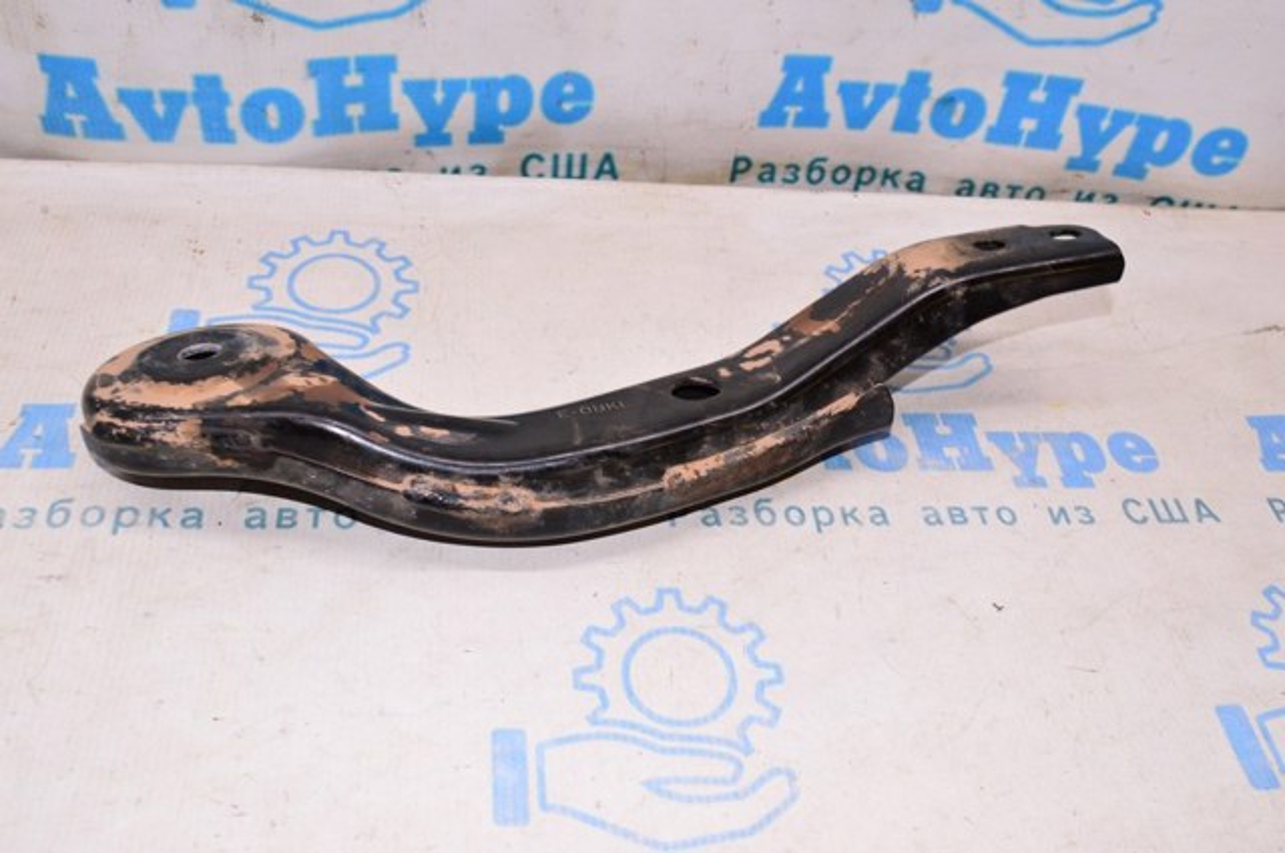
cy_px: 426
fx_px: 1230
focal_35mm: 34
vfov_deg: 38.3
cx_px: 642
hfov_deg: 55.2
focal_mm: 23
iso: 1600
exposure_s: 1/125
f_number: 8
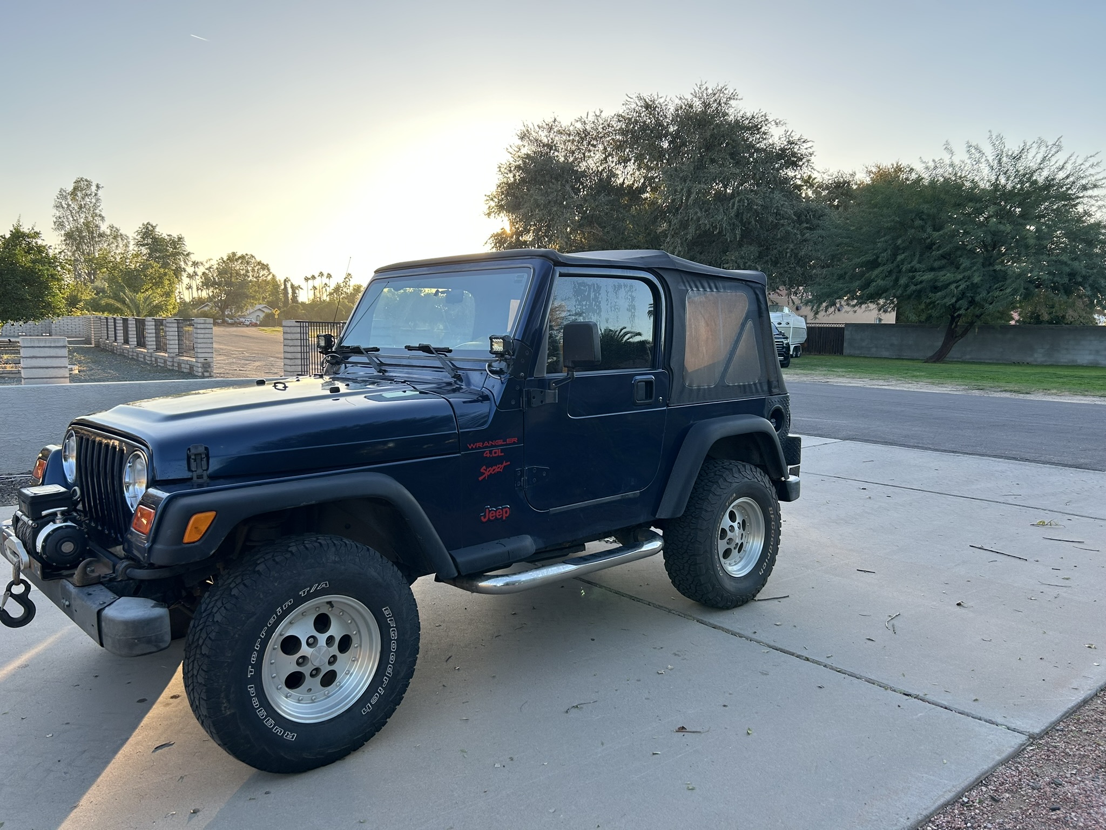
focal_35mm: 26
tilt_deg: -6.3
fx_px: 831
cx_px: 553
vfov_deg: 53.1
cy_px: 415
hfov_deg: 67.3
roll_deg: -0.2
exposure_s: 1/650
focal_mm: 5.7
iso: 50
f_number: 1.5
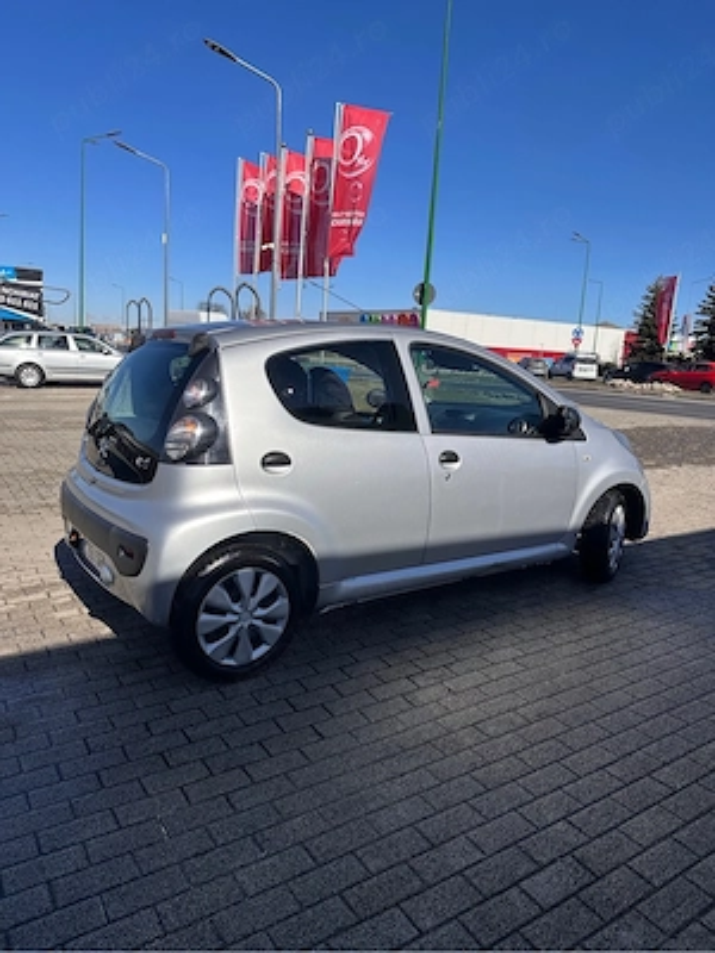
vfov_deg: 71.6
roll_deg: -3.8
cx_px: 358
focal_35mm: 24
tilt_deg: -9.3
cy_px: 476
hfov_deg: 56.8
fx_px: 661
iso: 80
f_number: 1.78
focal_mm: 6.86
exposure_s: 1/6623
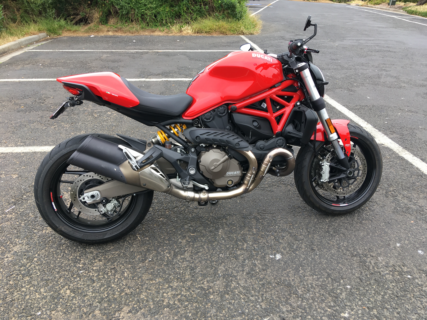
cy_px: 160
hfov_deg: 61.7
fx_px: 358
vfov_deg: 48.2
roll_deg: -3.1
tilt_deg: -25.6
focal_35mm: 29
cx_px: 214
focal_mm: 4.15
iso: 25
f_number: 2.2
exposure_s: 1/161
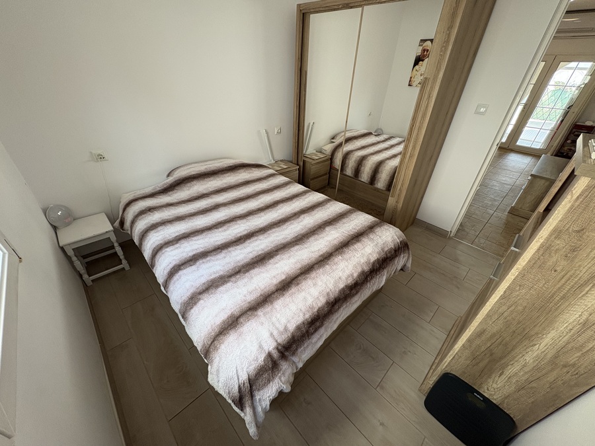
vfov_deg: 85.7
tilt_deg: -32.9
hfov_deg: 102.1
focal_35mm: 14
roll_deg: -1.8
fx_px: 241
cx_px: 298
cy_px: 223
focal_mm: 2.22
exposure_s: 1/99
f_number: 2.2
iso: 125
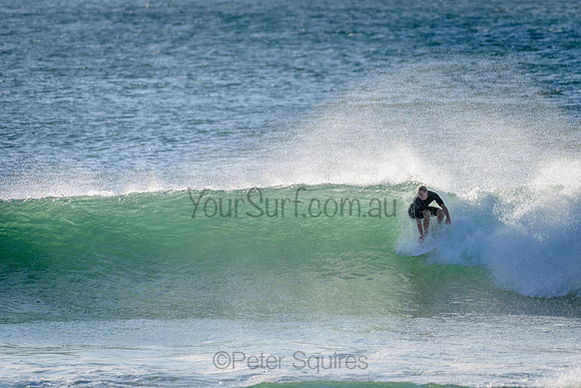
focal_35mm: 604
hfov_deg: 3.4
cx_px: 351
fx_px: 9749
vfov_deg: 2.3
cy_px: 154
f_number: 5.6
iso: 125
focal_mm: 500
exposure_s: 1/1250
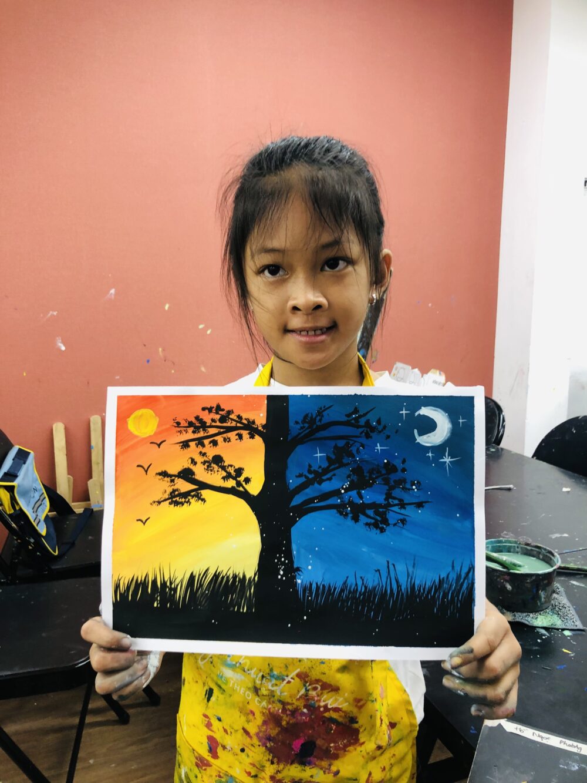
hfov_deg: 49.8
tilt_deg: -8.9
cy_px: 392
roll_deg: +0.0
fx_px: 633
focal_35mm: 28
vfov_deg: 63.4
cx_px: 294
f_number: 1.8
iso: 32
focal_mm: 4
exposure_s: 1/33
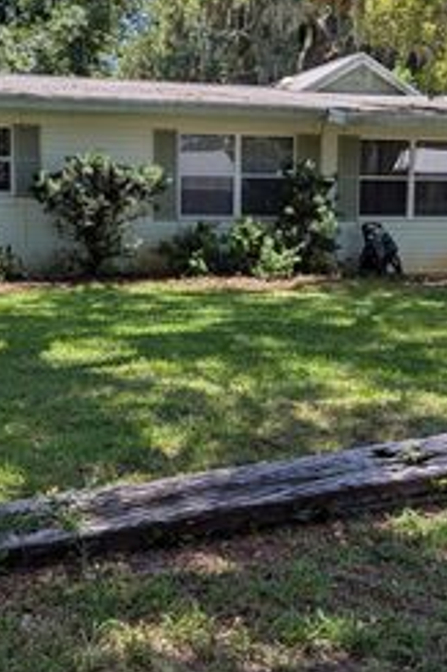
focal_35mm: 51
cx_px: 233
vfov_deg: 38.9
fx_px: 951
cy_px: 343
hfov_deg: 26.4
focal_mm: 6.81
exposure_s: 1/730
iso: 42
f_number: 1.85
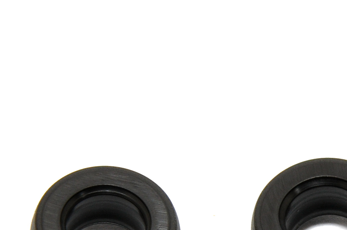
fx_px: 8452
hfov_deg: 2.3
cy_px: 292
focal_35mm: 878
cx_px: 440
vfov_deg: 1.6
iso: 400
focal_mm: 180
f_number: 22
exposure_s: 1/60
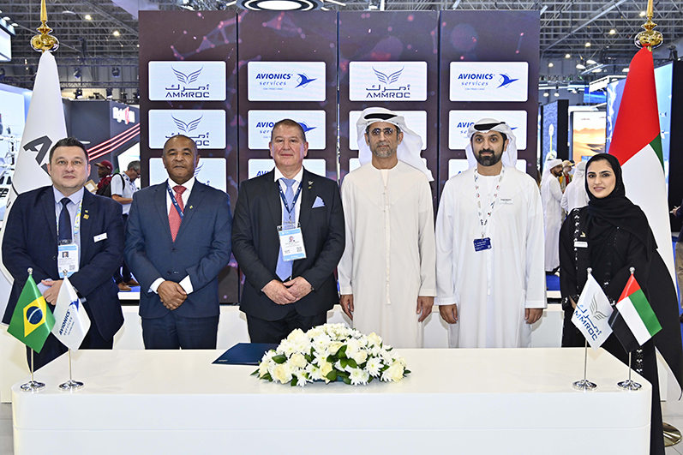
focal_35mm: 32
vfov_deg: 40.5
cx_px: 342
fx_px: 616
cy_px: 228
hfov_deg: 58.0
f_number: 4
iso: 500
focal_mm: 32.5
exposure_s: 1/100
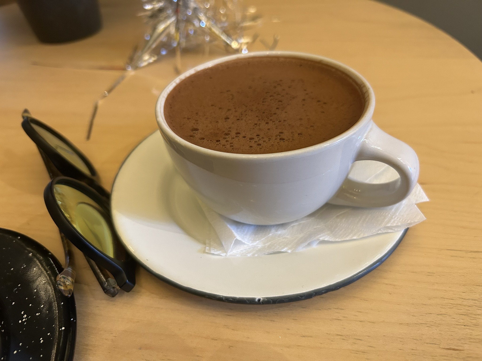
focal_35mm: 26
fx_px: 362
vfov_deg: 53.1
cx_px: 241
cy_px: 180
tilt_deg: -42.2
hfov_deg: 67.3
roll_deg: +4.3
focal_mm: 5.7
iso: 320
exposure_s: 1/60
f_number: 1.5
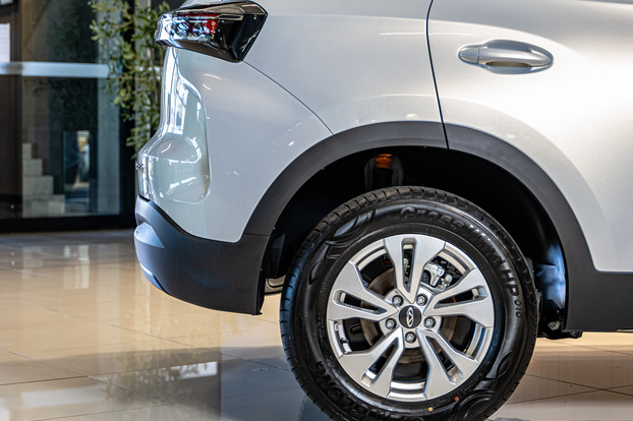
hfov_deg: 25.6
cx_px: 399
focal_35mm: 79
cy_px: 165
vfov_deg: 17.2
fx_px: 1388
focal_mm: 48
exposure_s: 1/125
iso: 640
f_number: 2.8
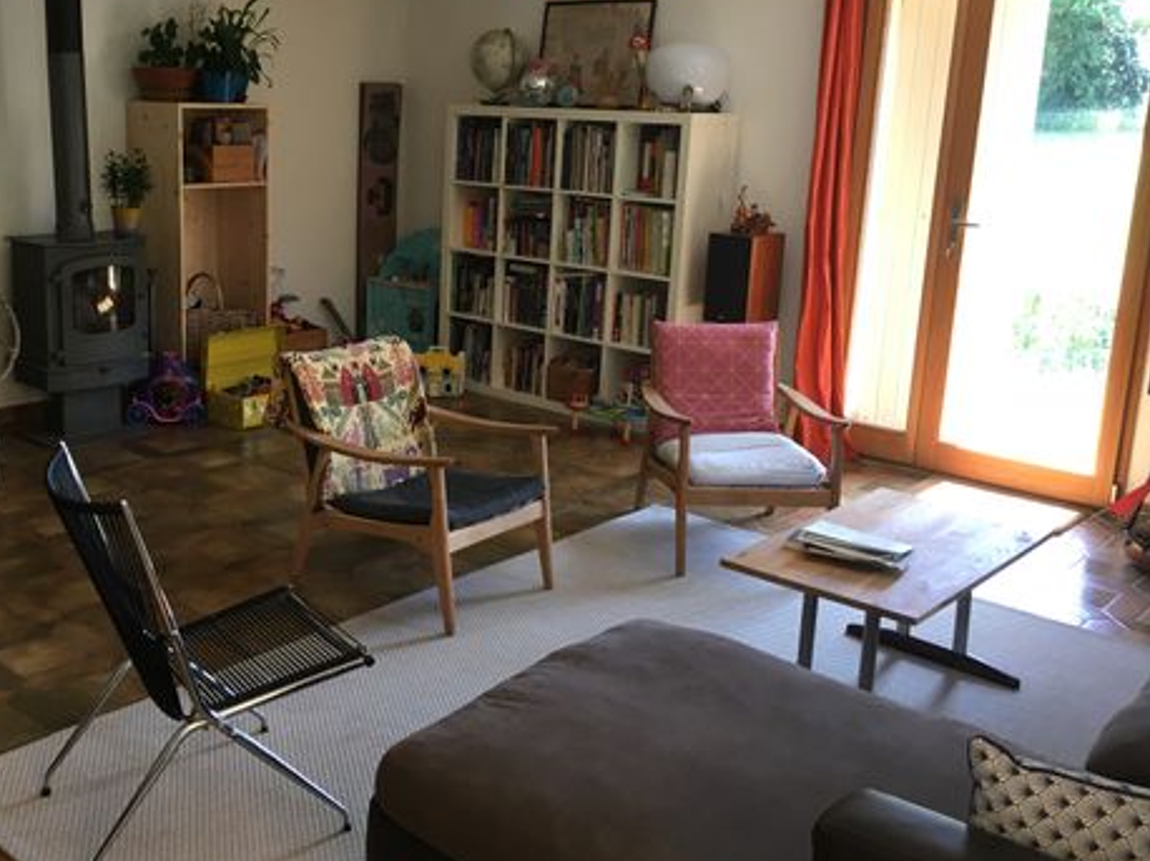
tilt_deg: -12.5
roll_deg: -0.6
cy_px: 372
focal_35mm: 38
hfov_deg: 48.3
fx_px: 1262
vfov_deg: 37.6
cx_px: 399
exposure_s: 1/33
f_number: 2.2
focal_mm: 4.15
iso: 32
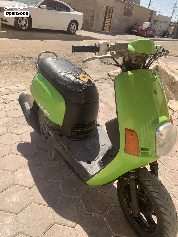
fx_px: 178
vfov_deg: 67.3
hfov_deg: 53.1
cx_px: 89
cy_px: 118
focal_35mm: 26
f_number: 1.8
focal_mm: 4.25
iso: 25
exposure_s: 1/1916
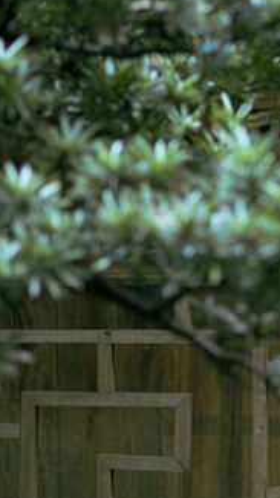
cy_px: 322
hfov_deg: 4.2
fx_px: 3794
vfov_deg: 7.5
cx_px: 629
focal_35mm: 287
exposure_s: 1/200
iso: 640
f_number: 1.8
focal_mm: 85
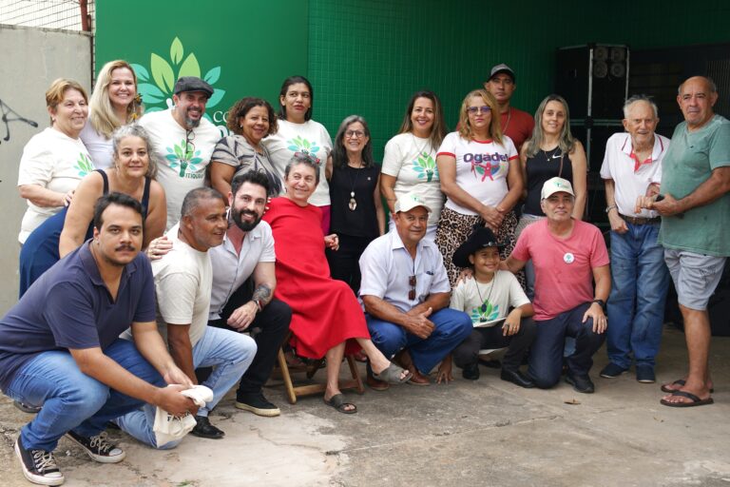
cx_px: 365
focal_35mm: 49
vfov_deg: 27.5
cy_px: 244
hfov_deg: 40.3
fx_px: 994
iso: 100
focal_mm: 33
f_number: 4
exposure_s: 1/80
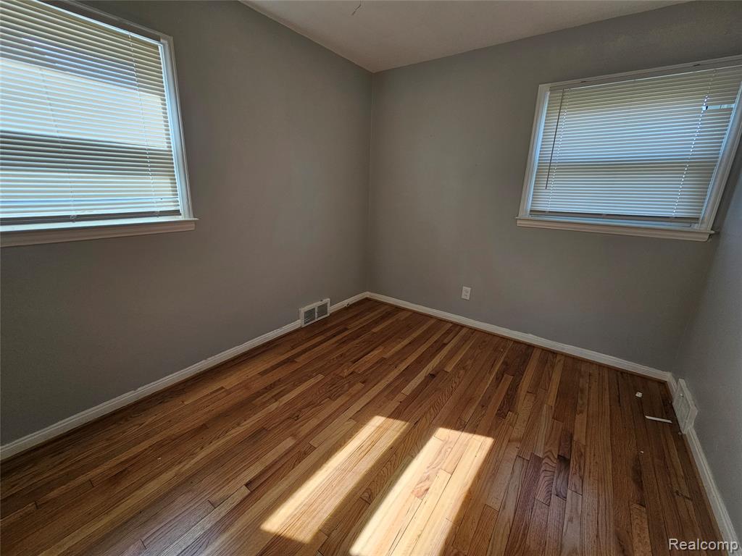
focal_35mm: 13
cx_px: 371
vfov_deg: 89.9
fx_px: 279
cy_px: 278
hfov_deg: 106.2
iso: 64
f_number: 2.2
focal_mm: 2.2
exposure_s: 1/120
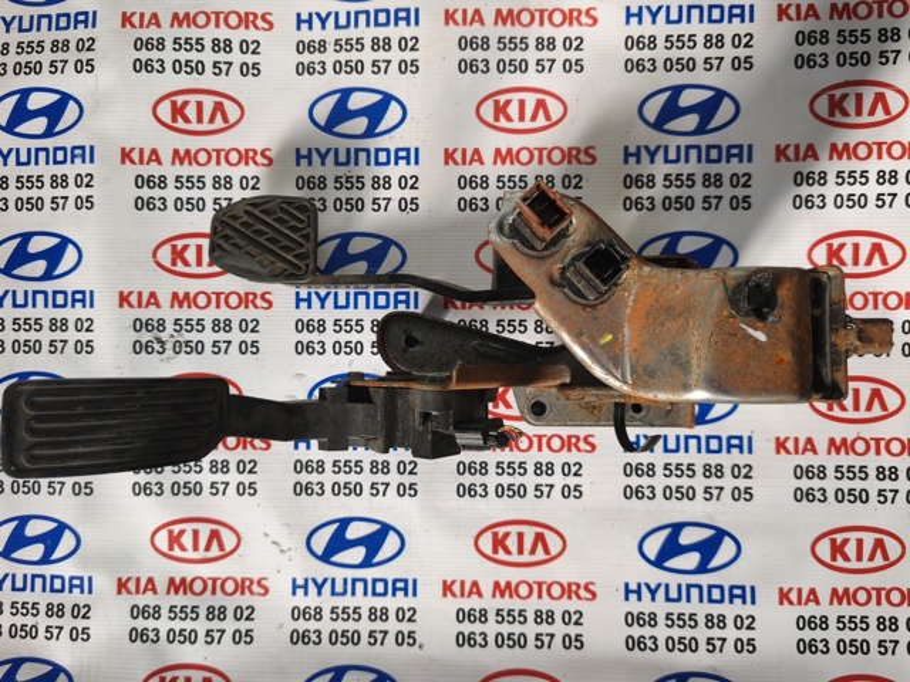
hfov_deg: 73.9
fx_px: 605
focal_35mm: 23
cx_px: 455
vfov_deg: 58.9
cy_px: 341
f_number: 1.7
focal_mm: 5.35
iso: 50
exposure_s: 1/261
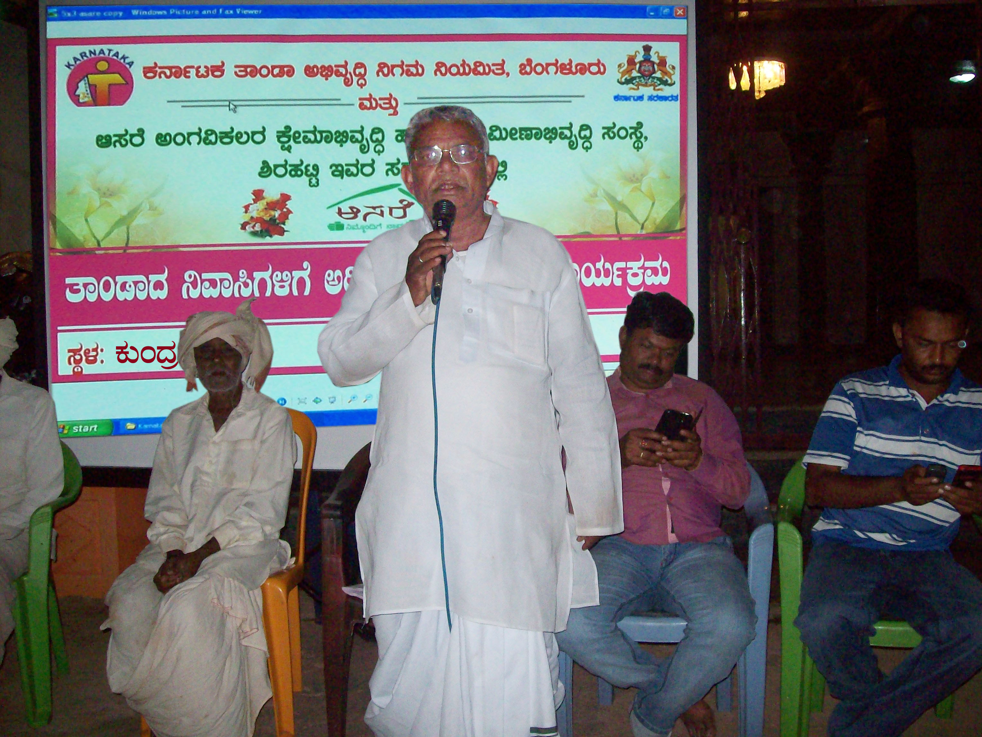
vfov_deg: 39.7
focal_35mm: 36
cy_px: 368
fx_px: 1021
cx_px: 491
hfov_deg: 51.4
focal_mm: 6
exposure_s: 1/64
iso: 200
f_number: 2.7
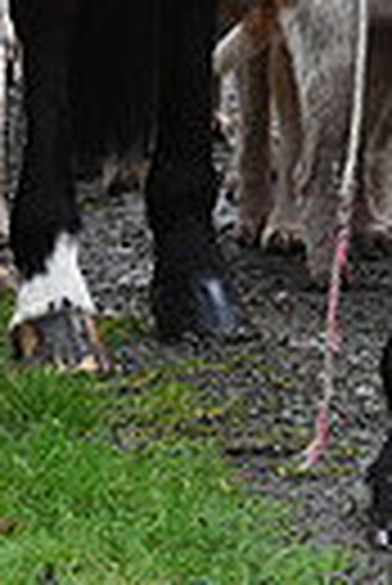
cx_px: 658
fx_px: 6157
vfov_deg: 5.3
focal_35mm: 378
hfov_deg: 3.6
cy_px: -644
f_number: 3.5
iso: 3200
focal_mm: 85
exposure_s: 1/1250
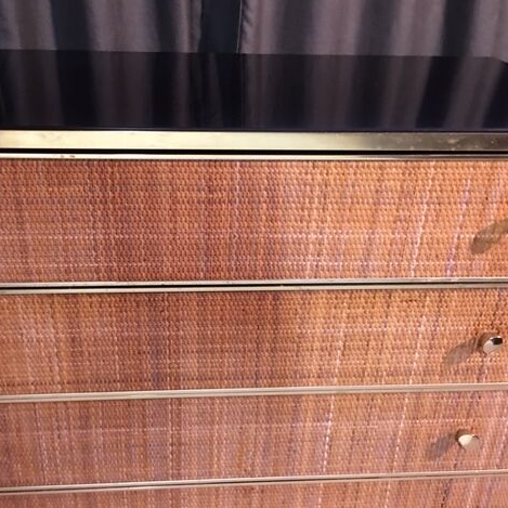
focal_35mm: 35
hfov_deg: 47.2
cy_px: 251
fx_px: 581
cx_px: 232
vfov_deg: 47.2
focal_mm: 4.15
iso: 125
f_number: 2.2
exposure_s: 1/8
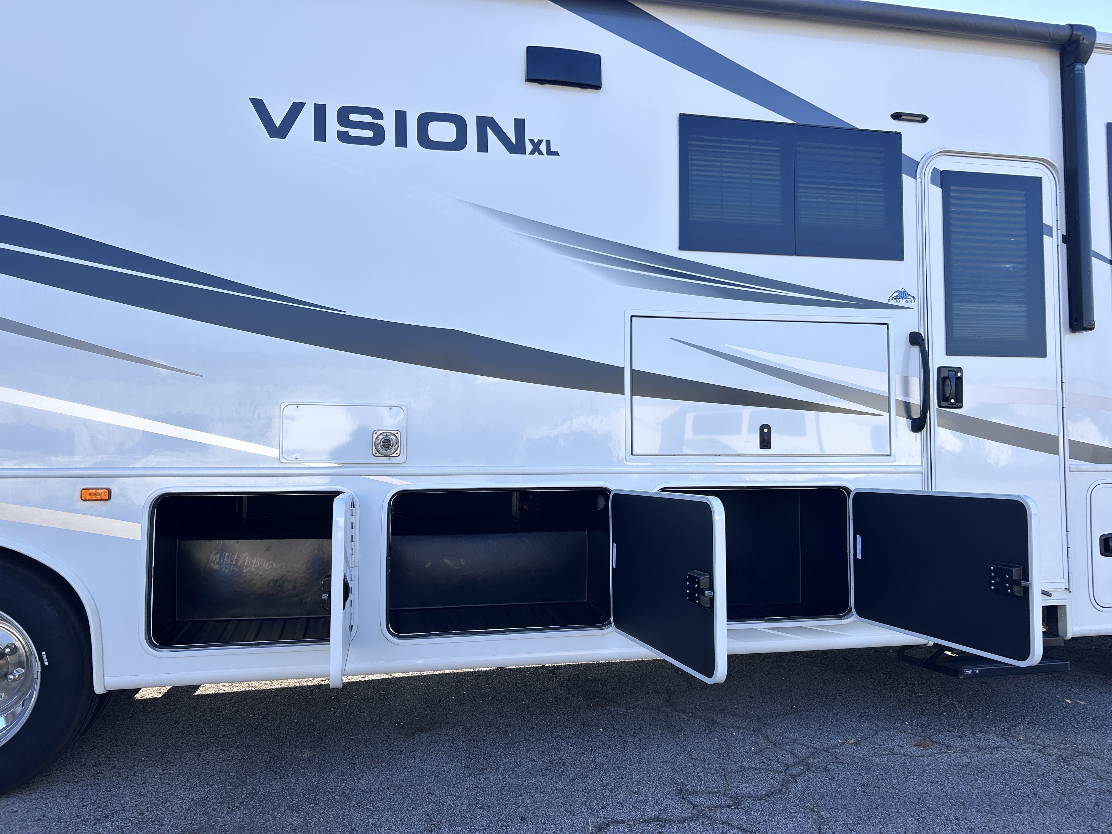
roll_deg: +1.3
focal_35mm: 26
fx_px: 835
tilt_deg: +1.8
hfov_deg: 67.3
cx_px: 556
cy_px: 417
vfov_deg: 53.1
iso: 50
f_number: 1.5
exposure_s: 1/1029
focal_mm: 5.7
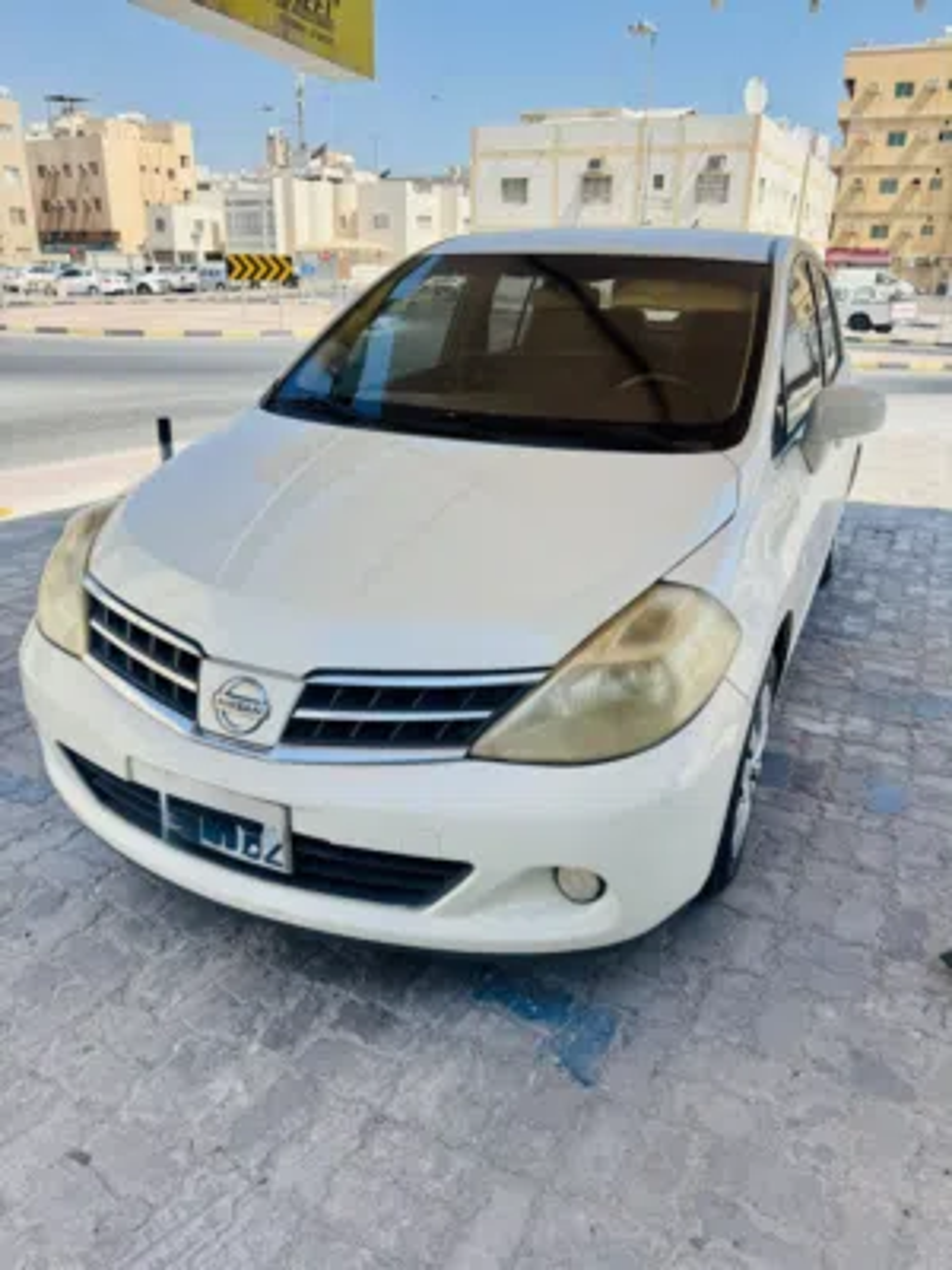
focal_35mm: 24
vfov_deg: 71.6
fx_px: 880
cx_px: 476
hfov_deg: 56.8
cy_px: 635
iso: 80
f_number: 1.78
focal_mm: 6.76
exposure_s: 1/2710
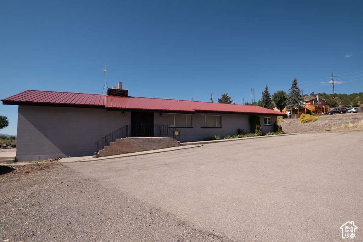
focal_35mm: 17
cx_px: 182
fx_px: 171
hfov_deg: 93.3
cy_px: 121
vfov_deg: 70.5
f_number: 4
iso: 100
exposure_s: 1/1600
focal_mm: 11.5
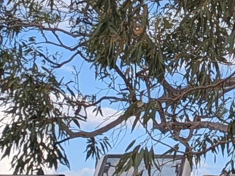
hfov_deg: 10.2
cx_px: 324
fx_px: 1290
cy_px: 88
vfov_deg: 7.8
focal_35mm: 190
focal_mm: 4.53
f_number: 1.7
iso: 29
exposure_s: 1/1200
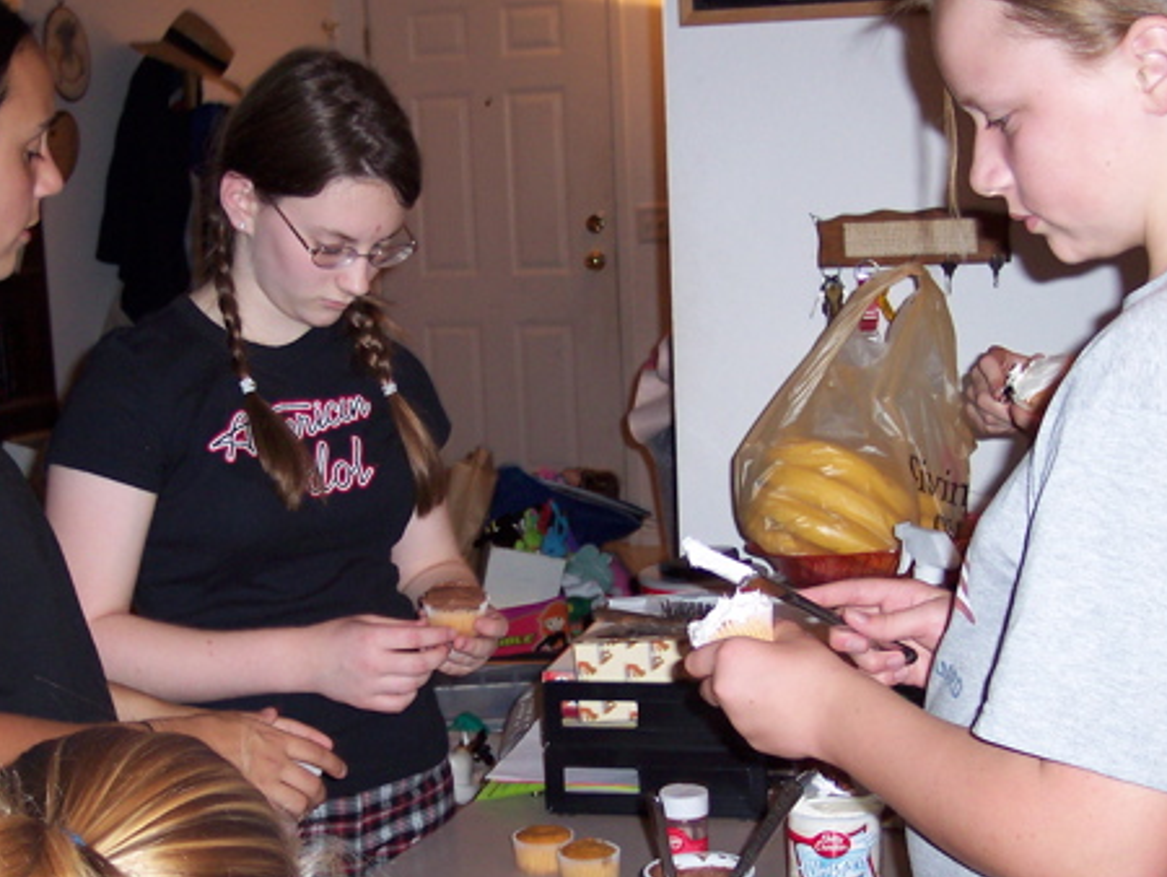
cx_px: 561
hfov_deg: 32.2
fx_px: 2024
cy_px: 559
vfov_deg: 24.4
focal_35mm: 60
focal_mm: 8
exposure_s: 1/30
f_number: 2.8
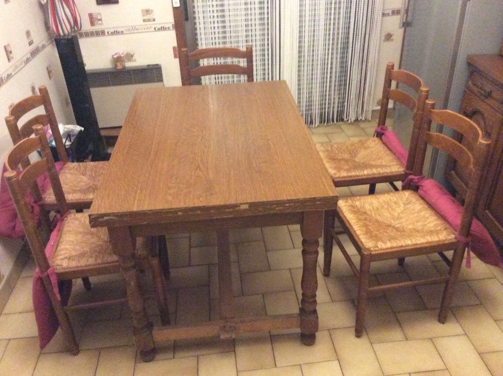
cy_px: 188
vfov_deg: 44.1
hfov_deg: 56.9
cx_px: 252
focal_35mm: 32
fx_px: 464
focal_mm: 3.3
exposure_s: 1/17
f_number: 2.4
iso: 640
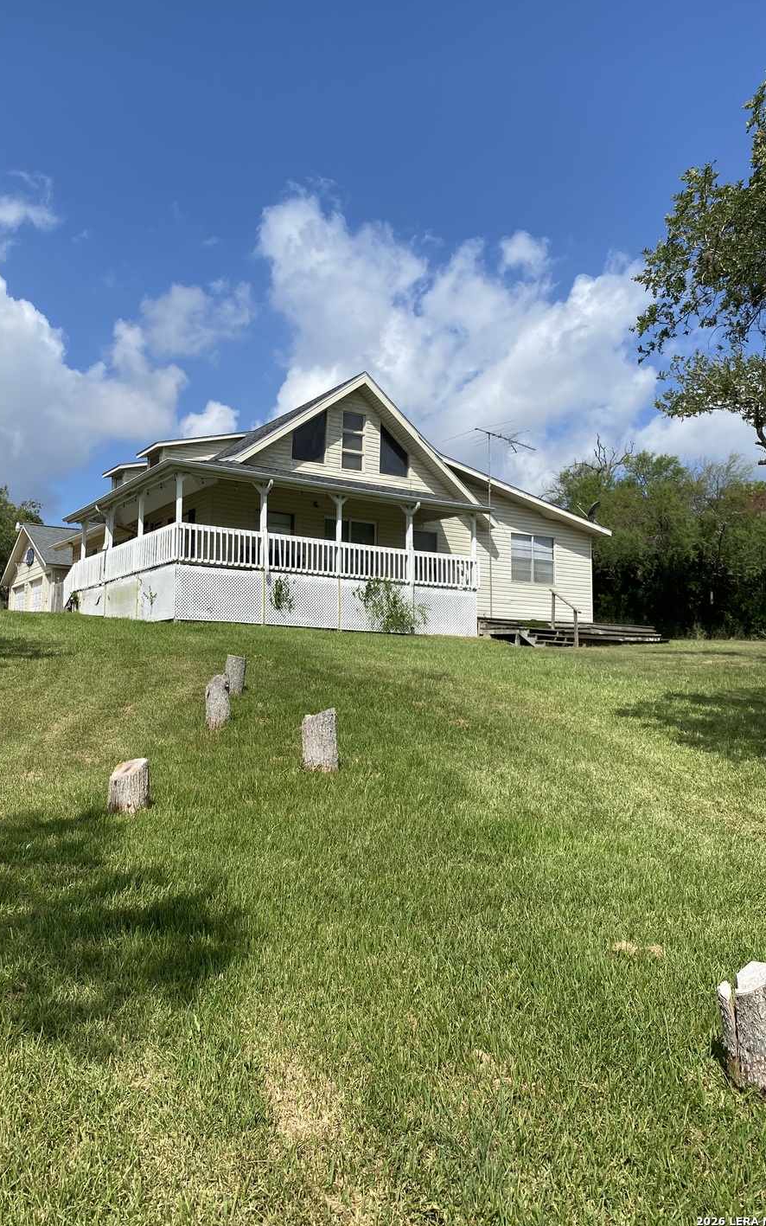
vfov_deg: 66.5
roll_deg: -1.0
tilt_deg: +6.2
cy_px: 606
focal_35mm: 28
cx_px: 321
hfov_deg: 44.4
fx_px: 935
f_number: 1.8
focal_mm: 4.25
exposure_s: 1/3846
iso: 32
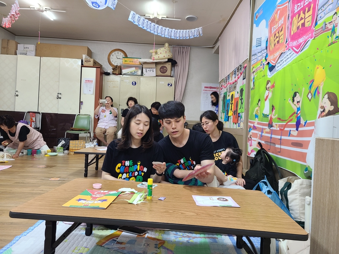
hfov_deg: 67.3
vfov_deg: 53.1
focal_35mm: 26
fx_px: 255
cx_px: 170
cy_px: 127
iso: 200
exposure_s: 1/60.2
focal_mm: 5.4
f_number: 1.8
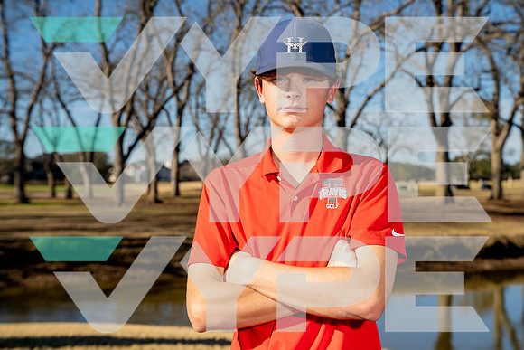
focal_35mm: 58
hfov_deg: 34.5
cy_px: 175
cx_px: 262
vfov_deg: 23.4
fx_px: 844
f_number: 5.6
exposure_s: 1/250
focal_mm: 58
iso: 100
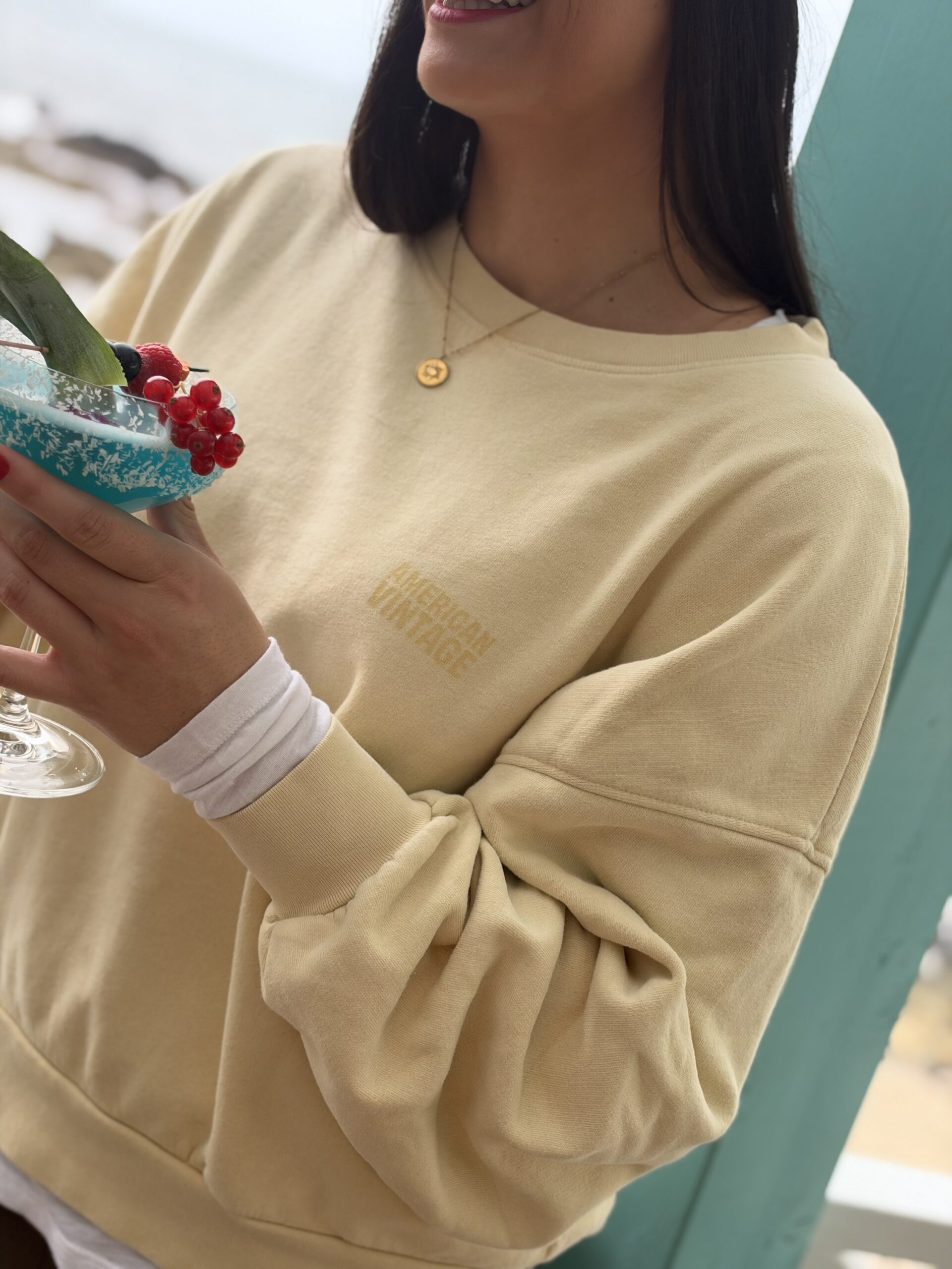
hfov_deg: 30.3
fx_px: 1760
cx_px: 476
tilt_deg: -15.1
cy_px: 634
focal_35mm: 48
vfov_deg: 39.7
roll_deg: -19.2
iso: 64
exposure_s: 1/260
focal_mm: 6.93
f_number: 1.8
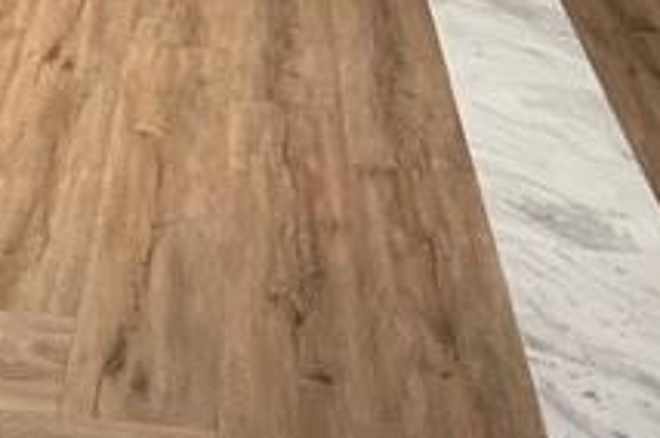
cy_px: -429
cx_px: 3
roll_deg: +0.5
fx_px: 1483
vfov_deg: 14.2
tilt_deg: -6.6
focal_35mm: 81
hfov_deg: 24.0
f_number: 1.6
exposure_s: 1/60
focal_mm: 4.2
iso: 160
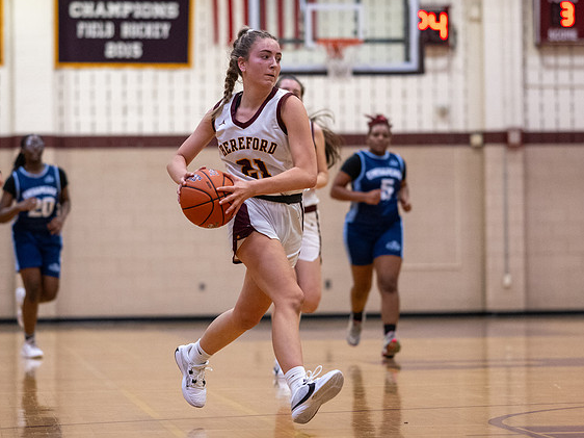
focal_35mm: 165
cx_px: 242
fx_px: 2782
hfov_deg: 12.0
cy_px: 166
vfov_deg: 9.0
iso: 2000
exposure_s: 1/1600
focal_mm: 85
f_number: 1.8
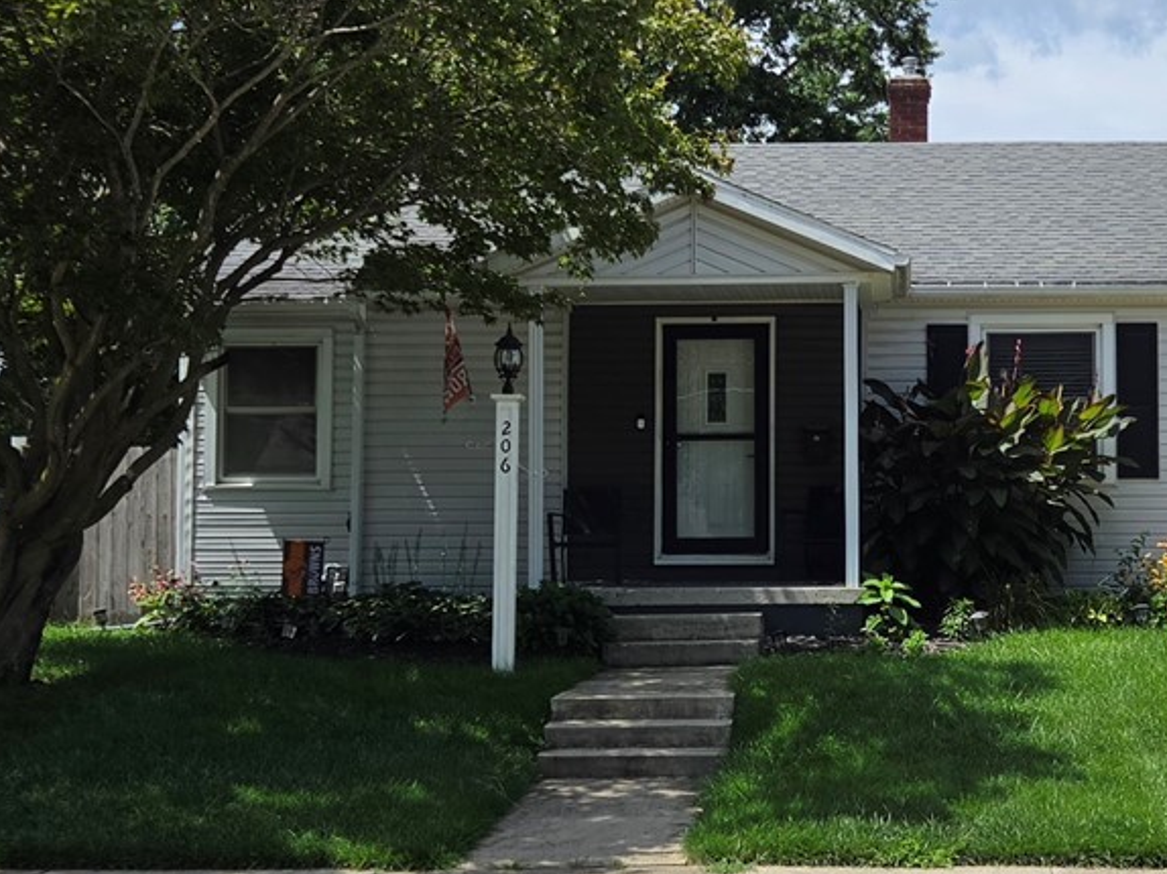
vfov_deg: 35.1
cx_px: 737
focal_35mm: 41
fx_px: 1382
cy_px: 483
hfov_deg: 45.4
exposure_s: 1/5000
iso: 80
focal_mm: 5.4
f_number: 1.8
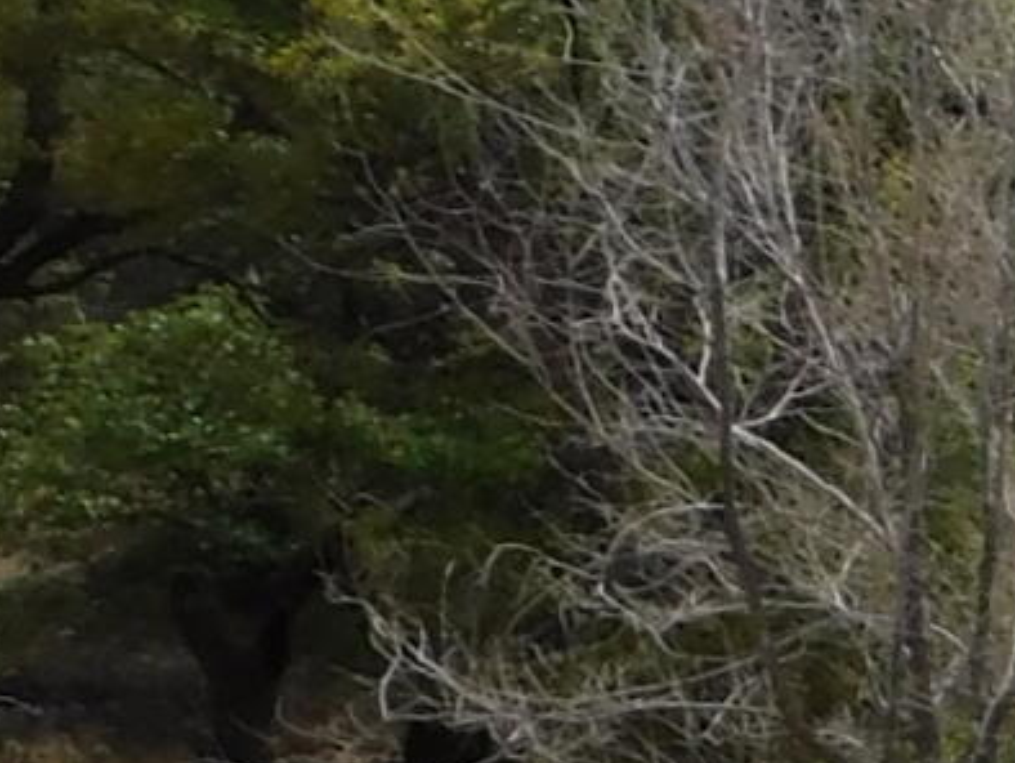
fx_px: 5134
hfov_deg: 9.5
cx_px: 2733
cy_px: 235
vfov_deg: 8.5
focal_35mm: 175
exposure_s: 1/500
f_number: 6
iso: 125
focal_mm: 4
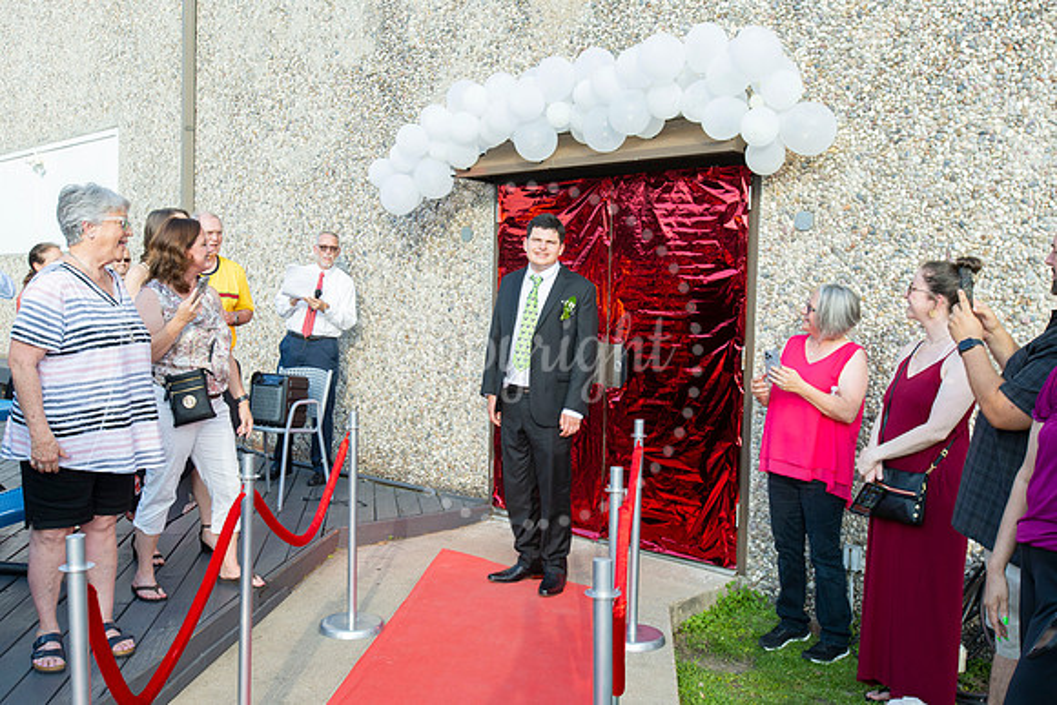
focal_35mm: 35
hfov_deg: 54.4
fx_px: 1028
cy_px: 352
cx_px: 528
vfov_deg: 37.9
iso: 160
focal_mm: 35
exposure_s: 1/250
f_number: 8
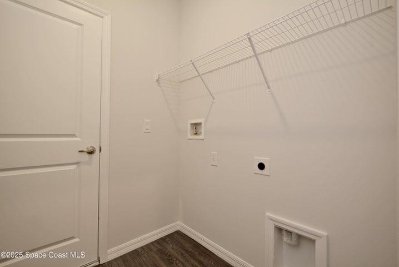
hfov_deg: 100.3
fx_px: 166
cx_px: 200
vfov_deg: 77.4
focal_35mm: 15
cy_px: 134
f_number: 4
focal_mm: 10
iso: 500
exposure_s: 1/60
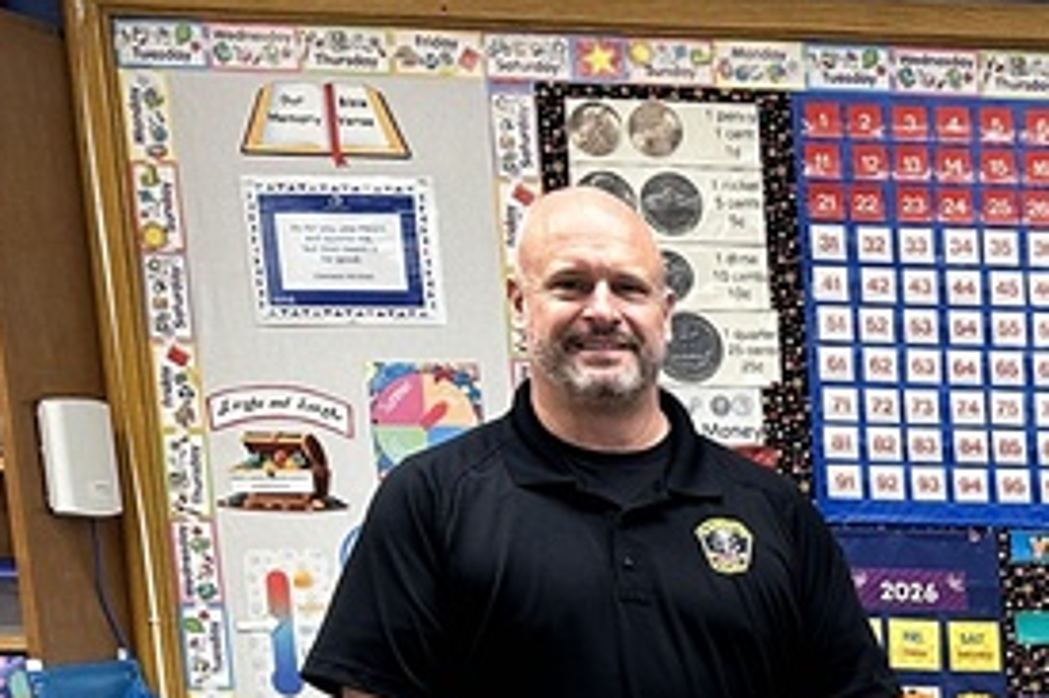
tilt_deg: -11.3
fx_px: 2708
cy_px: 1152
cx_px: 1835
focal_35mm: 93
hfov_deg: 17.9
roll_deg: -1.0
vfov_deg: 13.5
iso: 160
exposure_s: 1/60
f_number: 1.78
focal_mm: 6.86
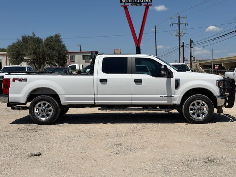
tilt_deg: -2.0
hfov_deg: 39.7
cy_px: 88
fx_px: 327
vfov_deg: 30.3
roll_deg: +2.1
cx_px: 118
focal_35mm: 48
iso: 80
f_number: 1.78
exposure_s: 1/13333
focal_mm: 6.76
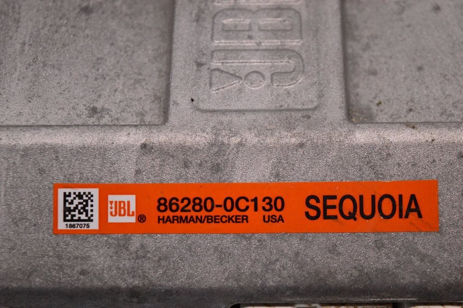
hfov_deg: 24.6
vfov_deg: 16.5
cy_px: 154
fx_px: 1060
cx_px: 232
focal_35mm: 82
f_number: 5.6
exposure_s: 1/400
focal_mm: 55
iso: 3200
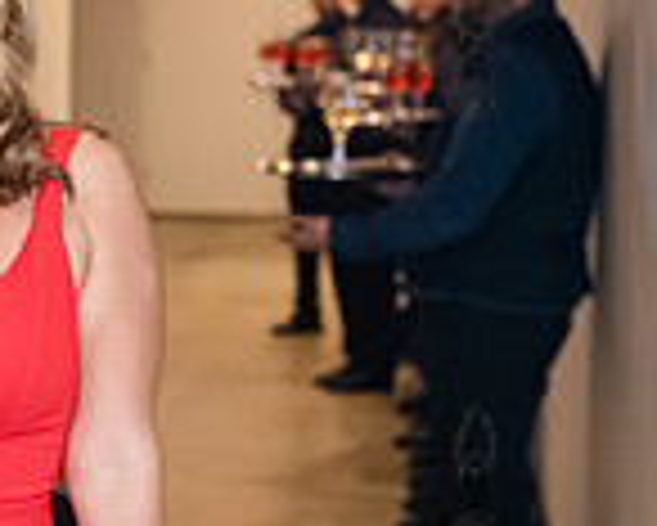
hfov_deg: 13.8
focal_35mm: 135
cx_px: -132
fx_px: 2627
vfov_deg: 11.4
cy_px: 258
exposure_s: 1/250
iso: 8000
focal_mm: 35
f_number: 3.2
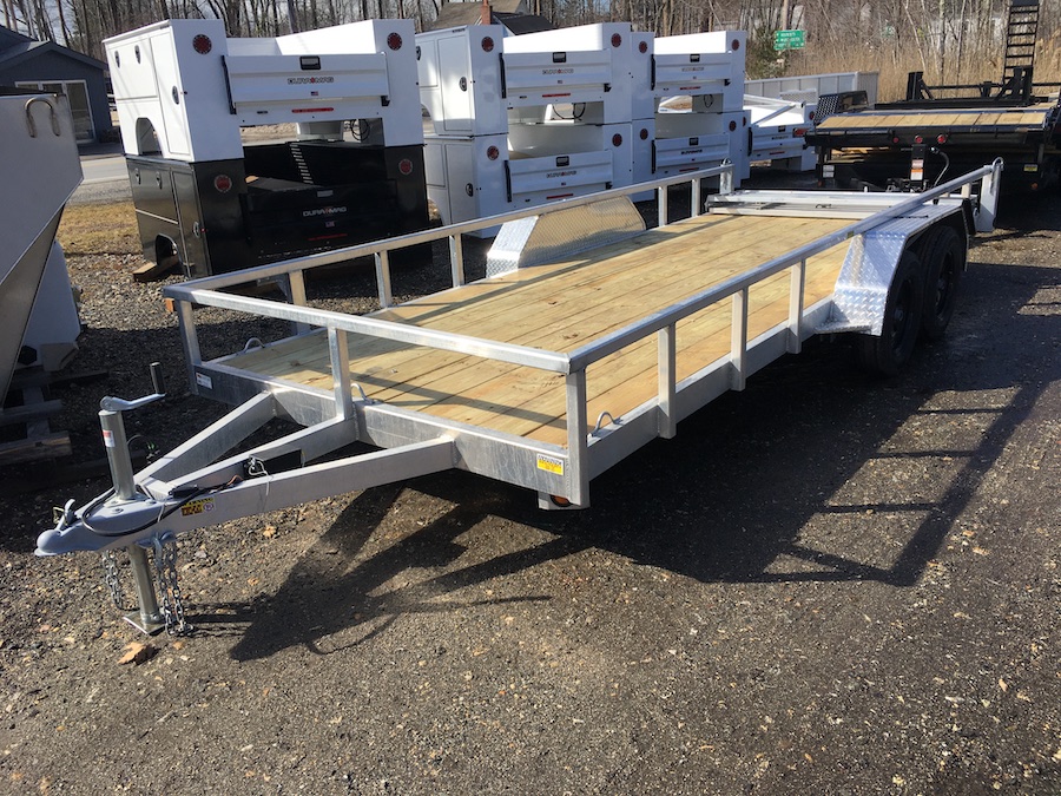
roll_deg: +2.5
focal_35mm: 29
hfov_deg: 61.7
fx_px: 889
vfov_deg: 48.2
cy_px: 398
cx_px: 530
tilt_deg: -19.2
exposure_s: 1/1148
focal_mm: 4.15
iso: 25
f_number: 2.2
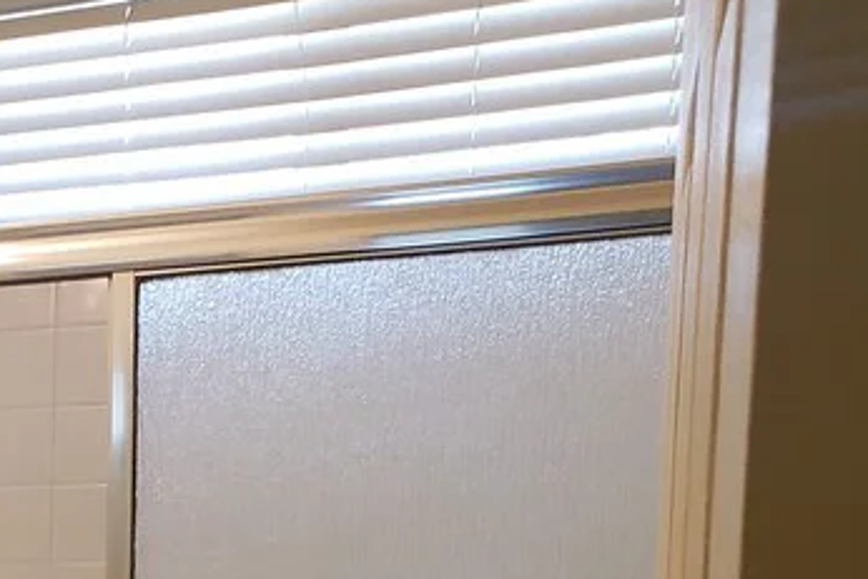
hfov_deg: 22.8
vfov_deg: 15.7
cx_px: -233
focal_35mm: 80
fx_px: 1930
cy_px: 865
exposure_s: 1/60
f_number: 2.4
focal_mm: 4.3
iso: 160
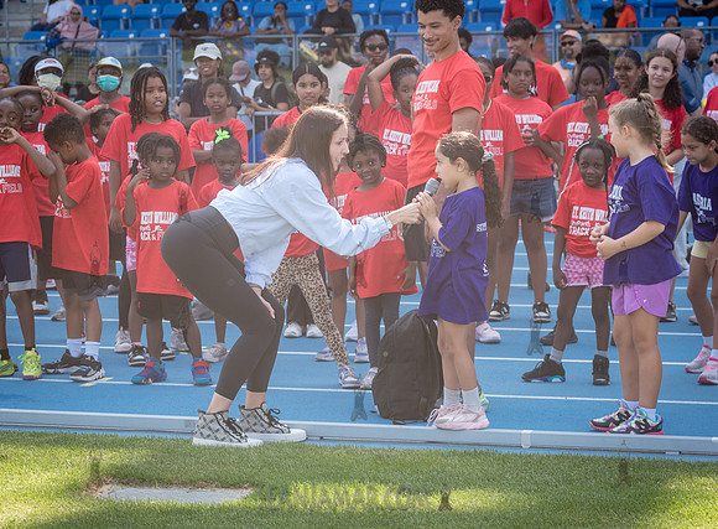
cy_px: 244
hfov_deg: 20.0
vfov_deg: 14.8
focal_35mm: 99
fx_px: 2033
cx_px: 341
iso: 400
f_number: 5
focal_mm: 80
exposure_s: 1/500
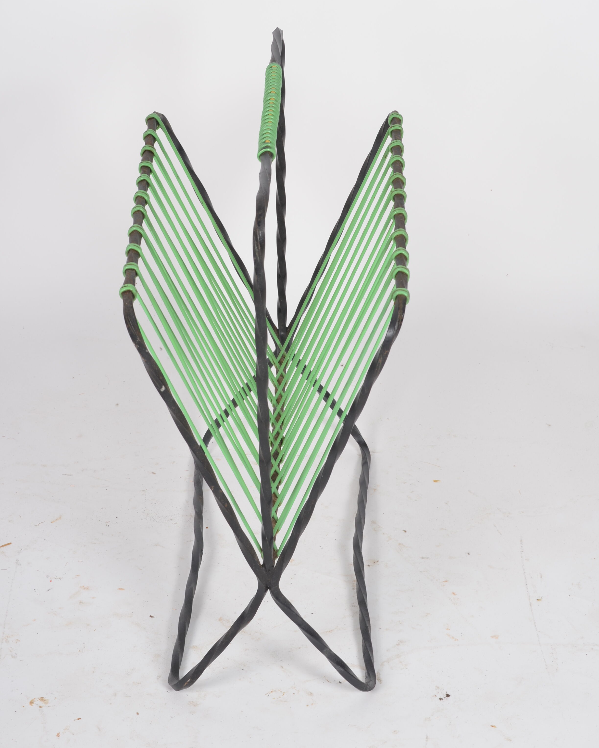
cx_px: 300
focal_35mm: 85
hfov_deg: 18.1
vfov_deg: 22.4
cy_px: 301
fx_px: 1883
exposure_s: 1/125
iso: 100
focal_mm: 50
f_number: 11
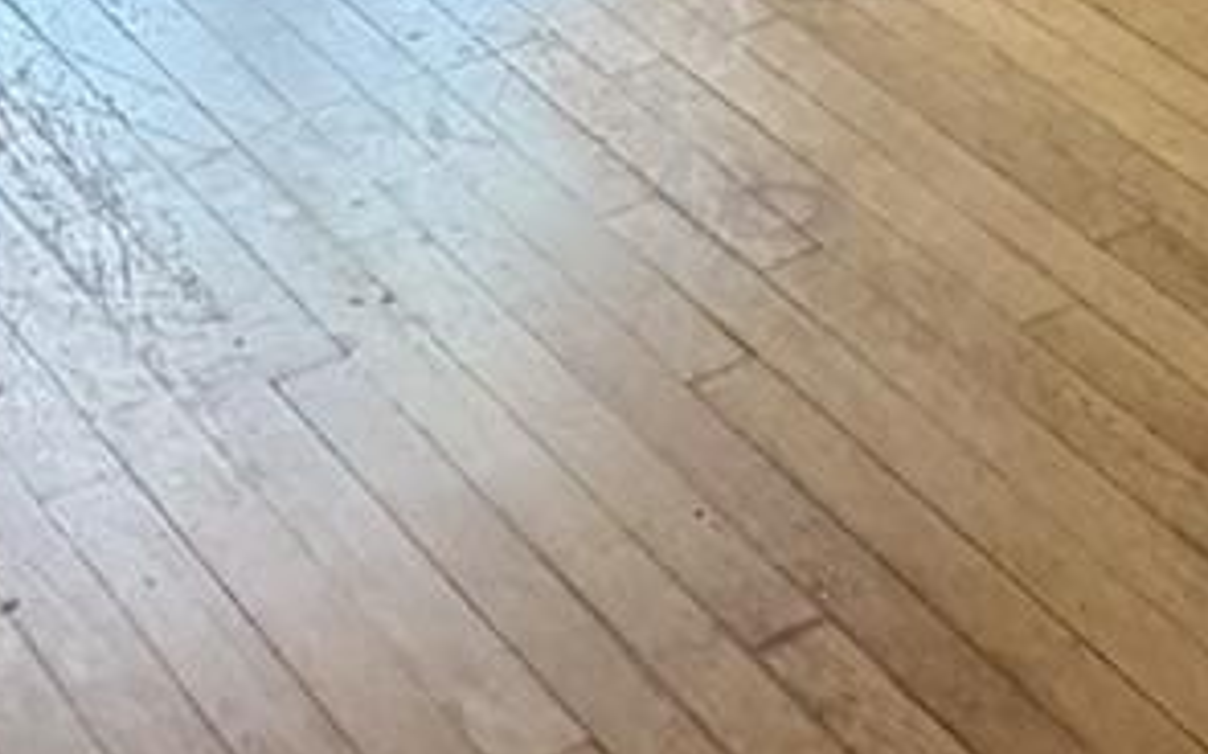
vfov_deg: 10.8
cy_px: -1041
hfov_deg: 19.4
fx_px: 3389
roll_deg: -2.5
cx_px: 1314
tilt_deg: -8.9
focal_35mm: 103
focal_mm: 2.22
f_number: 2.2
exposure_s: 1/121
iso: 320
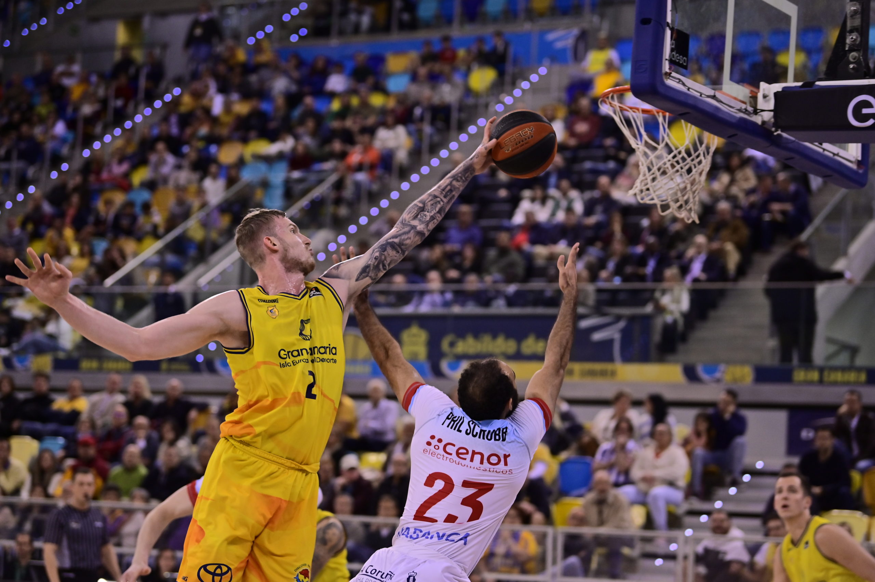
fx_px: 2429
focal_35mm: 100
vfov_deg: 13.7
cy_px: 291
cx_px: 438
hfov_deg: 20.4
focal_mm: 100
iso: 1250
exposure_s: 1/1000
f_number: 2.8
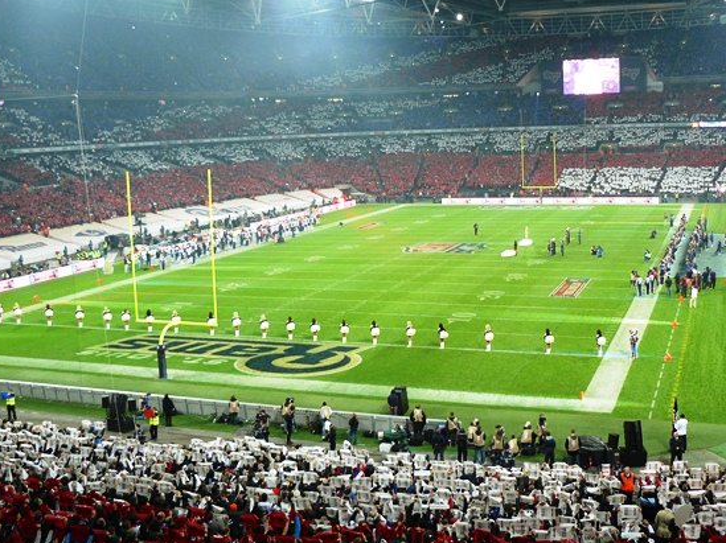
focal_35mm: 42
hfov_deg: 44.8
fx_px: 880
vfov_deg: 34.3
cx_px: 389
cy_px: 233
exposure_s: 1/30
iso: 100
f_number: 2.8
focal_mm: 6
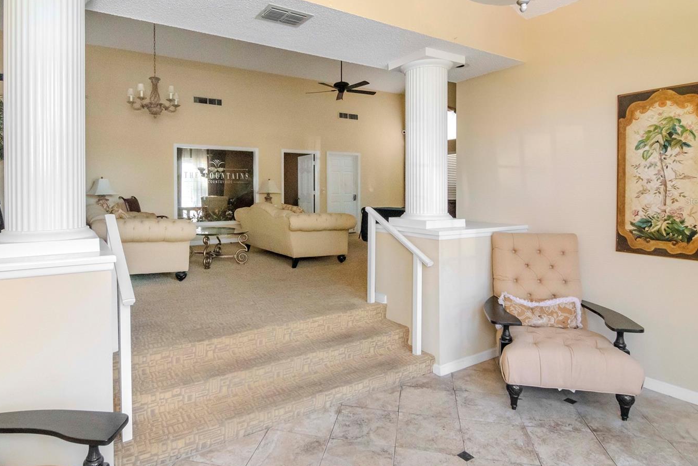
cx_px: 317
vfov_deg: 62.7
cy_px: 201
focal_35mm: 20
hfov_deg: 84.9
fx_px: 380
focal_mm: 11
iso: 1600
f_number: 9
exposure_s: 1/125
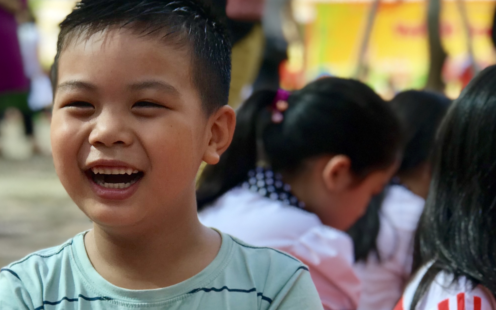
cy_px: 260
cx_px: 145
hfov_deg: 17.2
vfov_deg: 10.8
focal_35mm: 121
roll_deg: -1.0
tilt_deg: -7.1
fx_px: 1636
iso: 20
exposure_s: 1/226
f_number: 2.8
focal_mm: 6.6
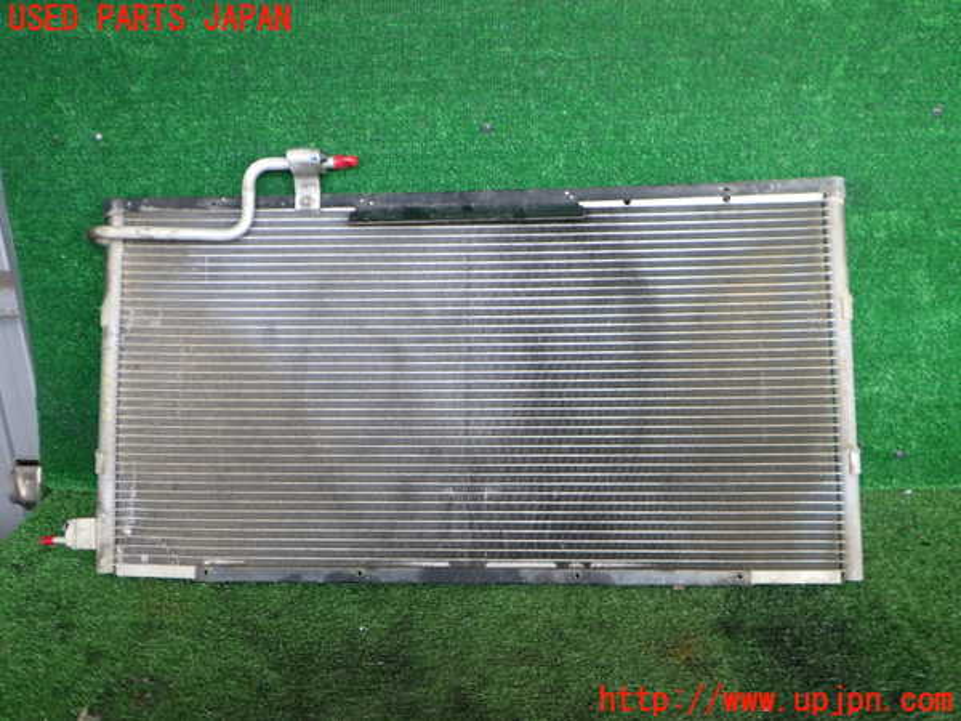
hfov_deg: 60.0
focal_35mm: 30
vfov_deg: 46.8
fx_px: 833
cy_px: 360
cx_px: 480
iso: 125
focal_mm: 5.4
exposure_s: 1/125
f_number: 2.3
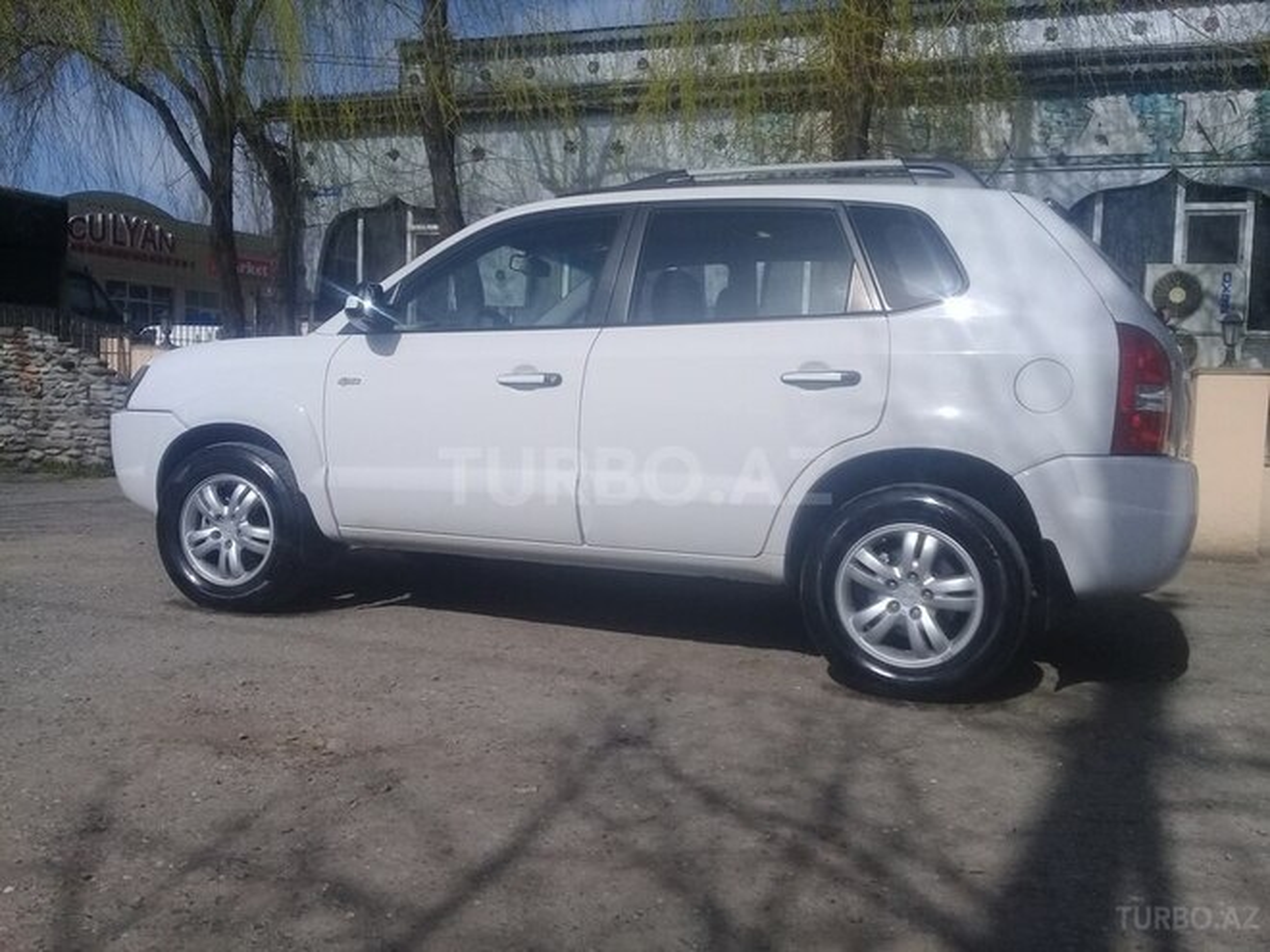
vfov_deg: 45.4
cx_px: 635
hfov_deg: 58.4
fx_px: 1137
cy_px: 476
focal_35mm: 31
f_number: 2.2
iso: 50
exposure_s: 1/3077
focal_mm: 3.3
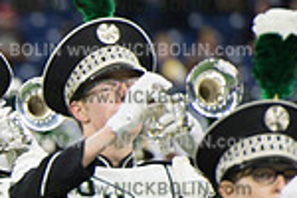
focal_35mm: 775
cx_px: -212
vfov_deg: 1.8
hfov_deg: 2.7
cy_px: 234
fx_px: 6393
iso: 2500
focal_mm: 200
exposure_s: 1/1000
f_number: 3.5
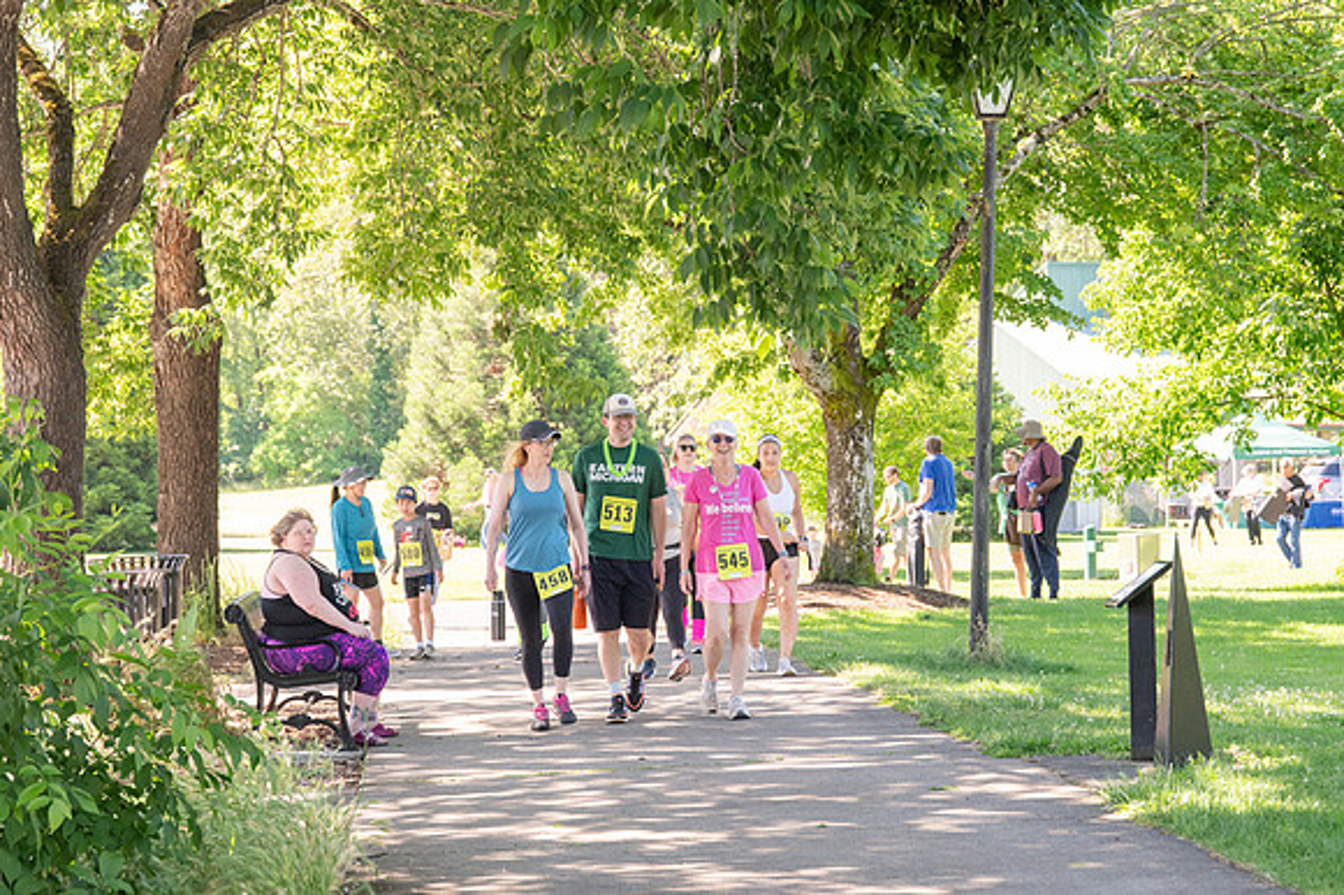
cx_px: 672
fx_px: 3246
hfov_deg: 23.4
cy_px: 448
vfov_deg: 15.7
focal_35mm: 87
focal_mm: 58
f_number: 4
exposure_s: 1/400
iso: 500
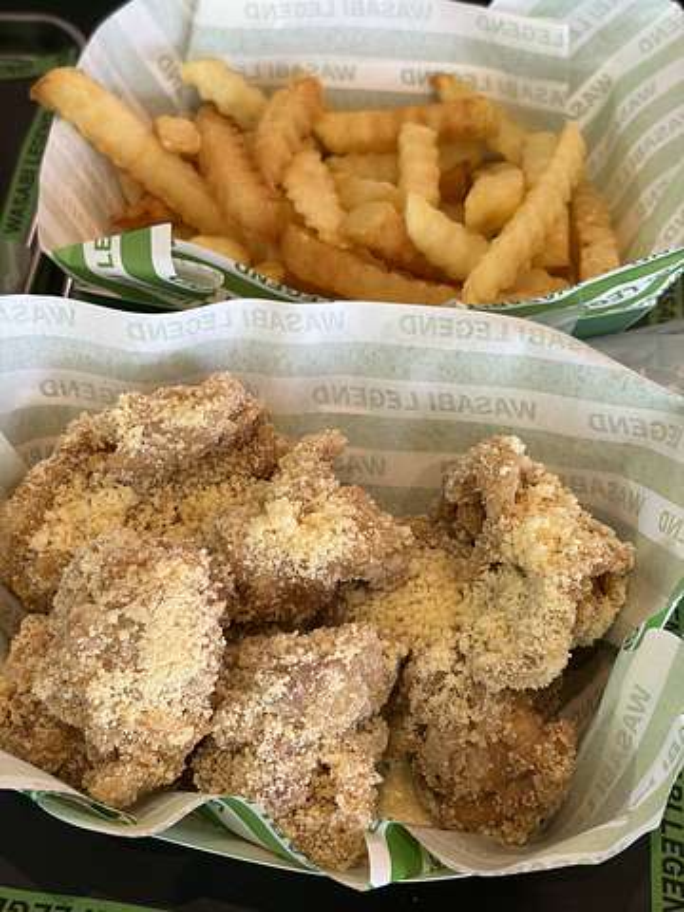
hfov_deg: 28.0
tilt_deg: -51.7
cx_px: 342
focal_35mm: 52
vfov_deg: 36.8
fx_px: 1370
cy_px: 456
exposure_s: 1/100
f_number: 1.6
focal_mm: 5.96
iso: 50
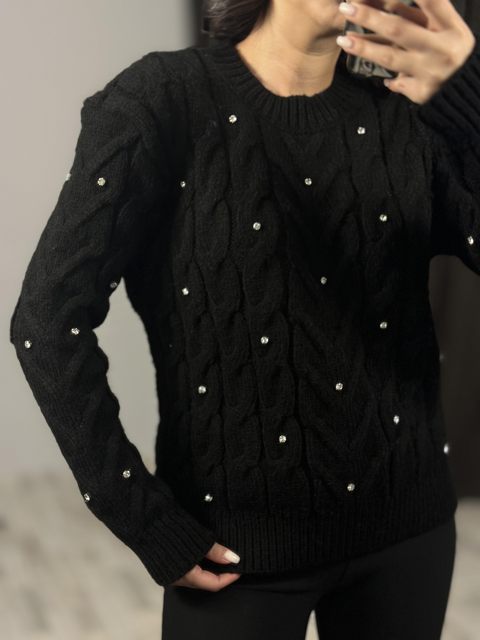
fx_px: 887
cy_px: 320
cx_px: 240
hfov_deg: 30.3
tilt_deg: -34.5
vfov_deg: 39.7
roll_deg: +5.0
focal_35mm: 48
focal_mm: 6.86
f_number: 1.78
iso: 125
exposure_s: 1/100
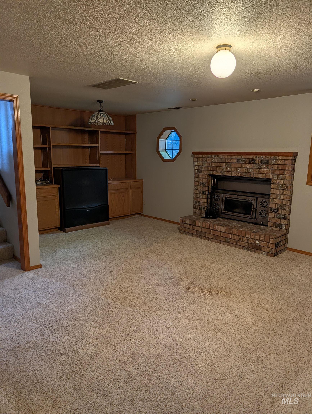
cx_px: 156
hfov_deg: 56.9
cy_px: 207
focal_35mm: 24
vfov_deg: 71.5
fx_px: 288
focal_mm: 6.9
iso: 15
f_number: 1.68
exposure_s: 1/130
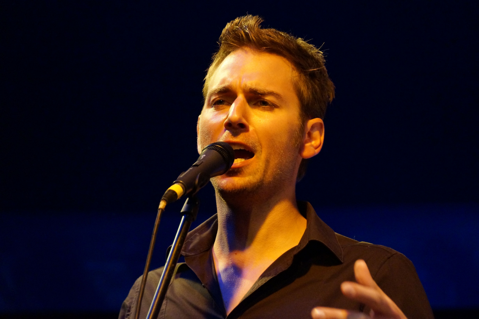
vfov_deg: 3.7
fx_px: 4984
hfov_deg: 5.5
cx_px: 240
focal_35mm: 375
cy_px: 160
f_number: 6.3
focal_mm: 250
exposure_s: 1/100
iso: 3200
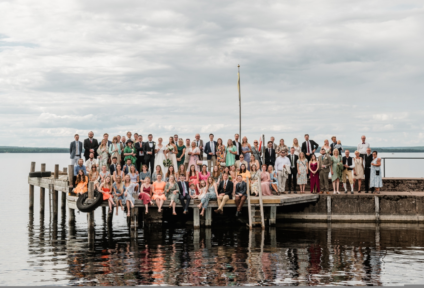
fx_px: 721
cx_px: 214
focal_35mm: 61
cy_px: 119
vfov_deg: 22.6
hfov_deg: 32.8
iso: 160
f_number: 6.3
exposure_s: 1/500
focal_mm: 50
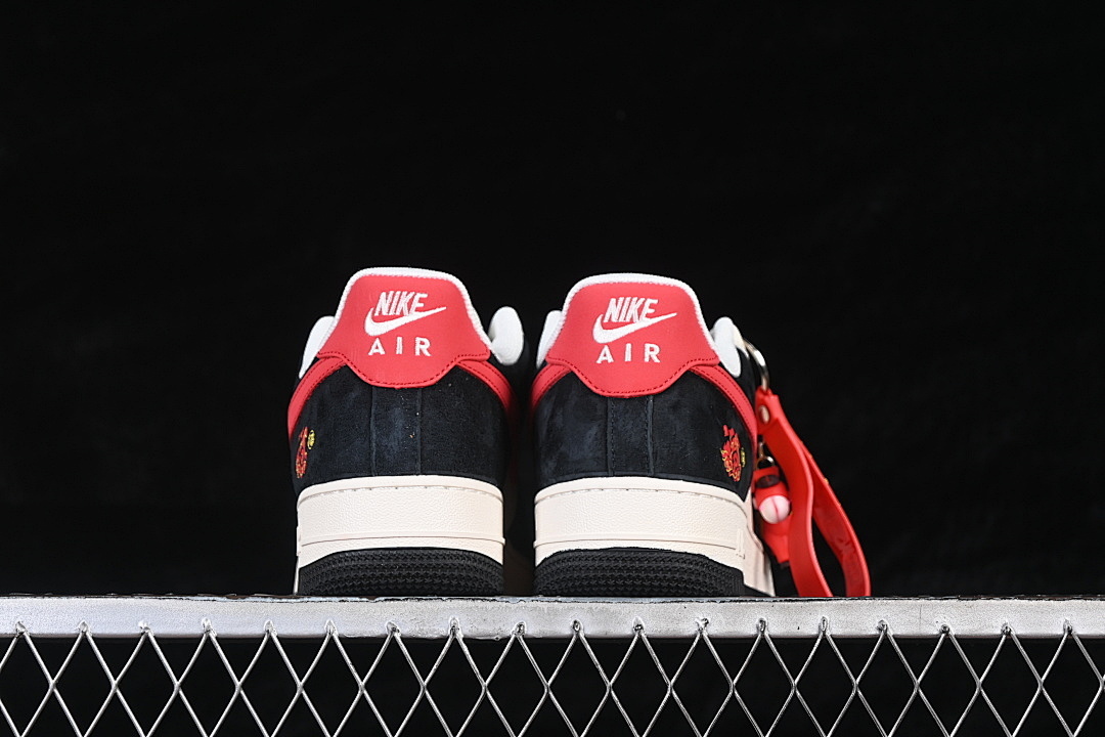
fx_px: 2302
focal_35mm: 75
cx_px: 552
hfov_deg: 27.0
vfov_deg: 18.2
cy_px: 368
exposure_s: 1/60
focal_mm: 50
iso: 160
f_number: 6.3
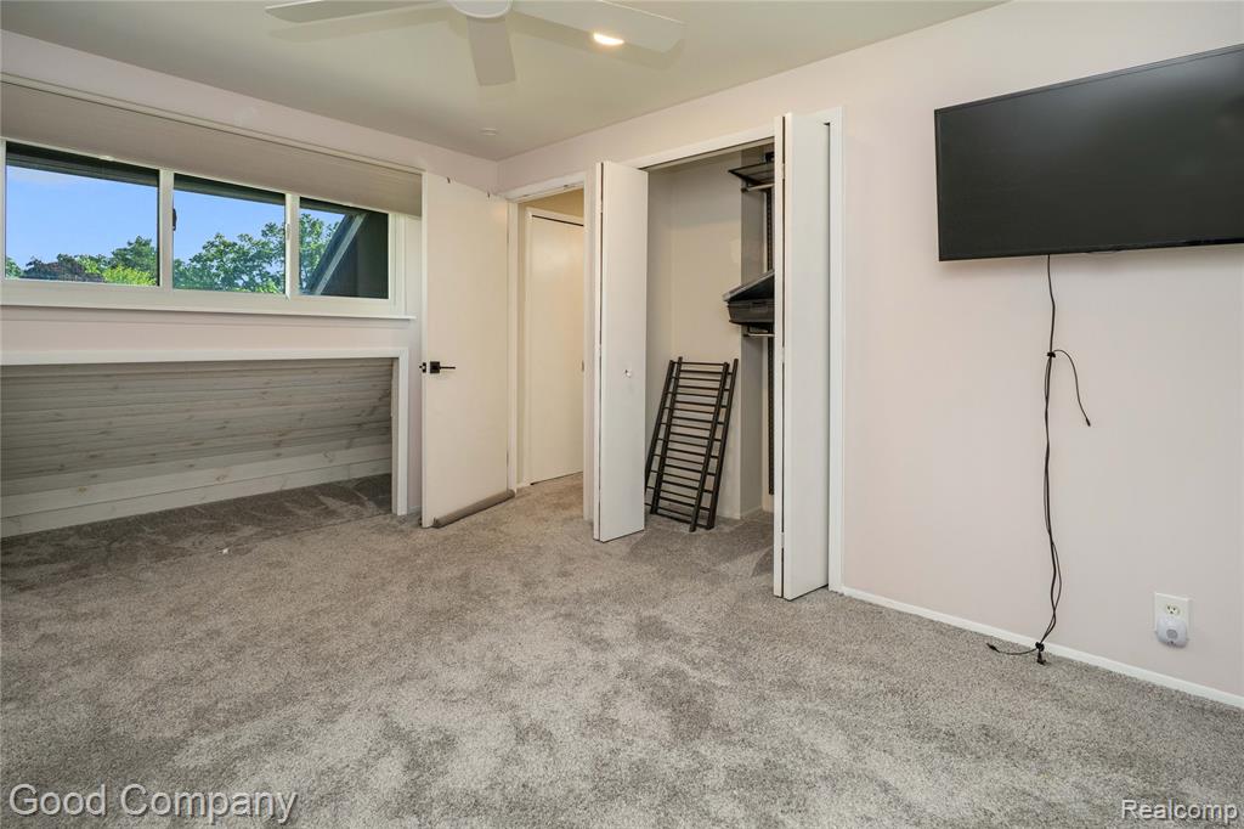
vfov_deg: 73.7
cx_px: 622
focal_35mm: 16
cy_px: 414
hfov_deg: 96.8
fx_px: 553
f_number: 5.6
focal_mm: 16
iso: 200
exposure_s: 1/60
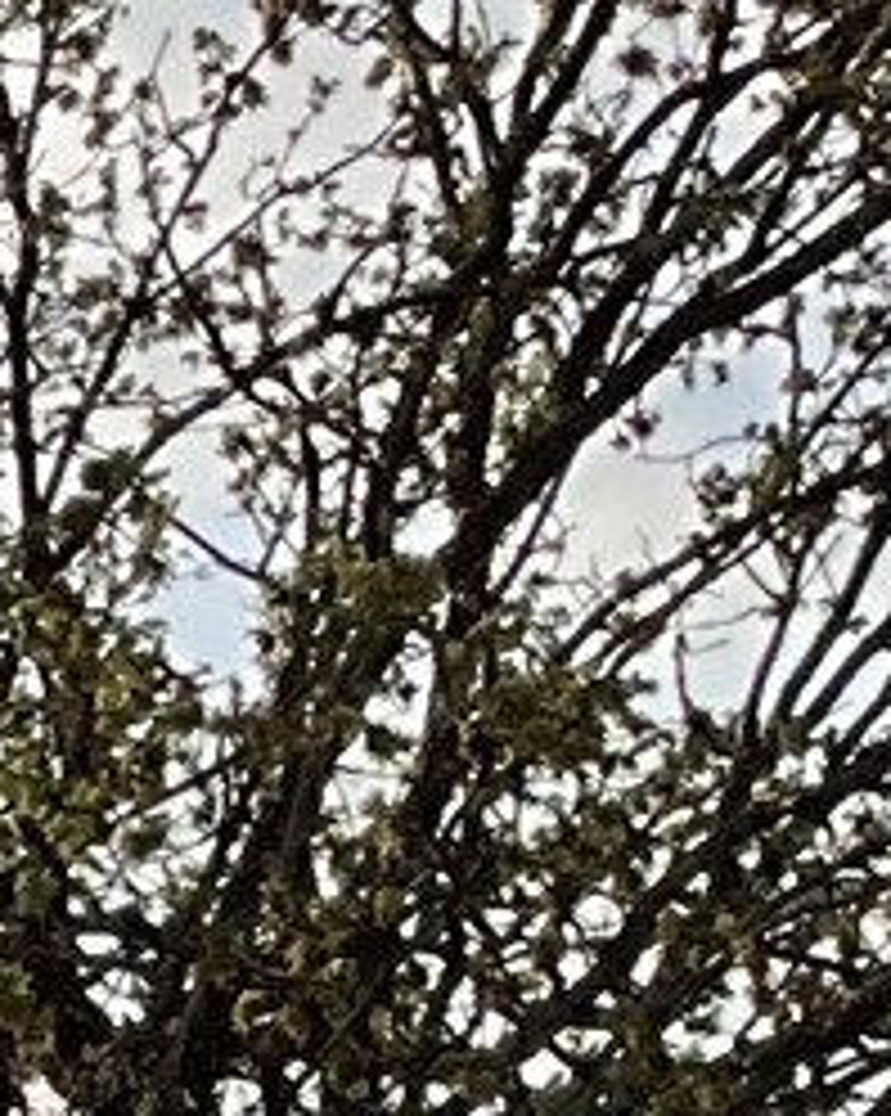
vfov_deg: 7.7
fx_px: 7723
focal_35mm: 234
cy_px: 2664
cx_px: -3582
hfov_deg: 5.2
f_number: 1.8
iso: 25
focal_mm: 3
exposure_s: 1/3534
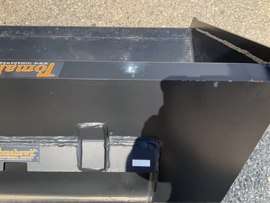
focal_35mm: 29
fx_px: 226
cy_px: 102
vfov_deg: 48.2
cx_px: 135
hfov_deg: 61.7
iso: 25
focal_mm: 3
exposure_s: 1/816
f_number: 1.8
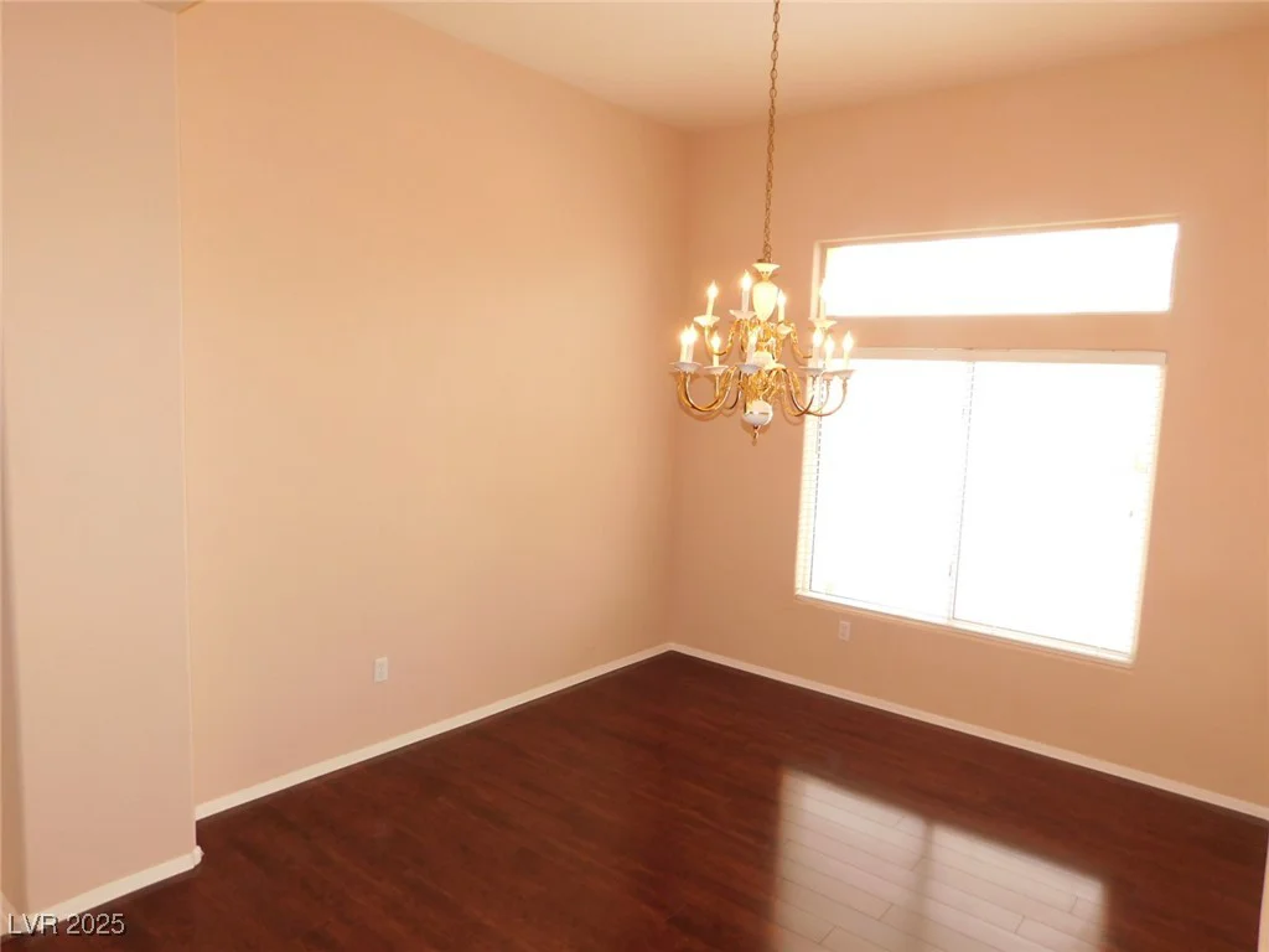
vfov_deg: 58.9
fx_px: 843
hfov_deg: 73.9
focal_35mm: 23
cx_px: 634
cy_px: 476
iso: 125
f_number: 3
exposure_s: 1/40
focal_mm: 4
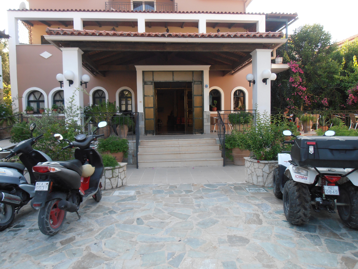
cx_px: 179
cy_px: 134
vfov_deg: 56.8
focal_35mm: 24
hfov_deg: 71.6
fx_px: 248
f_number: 3
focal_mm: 4.2
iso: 80
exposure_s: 1/200
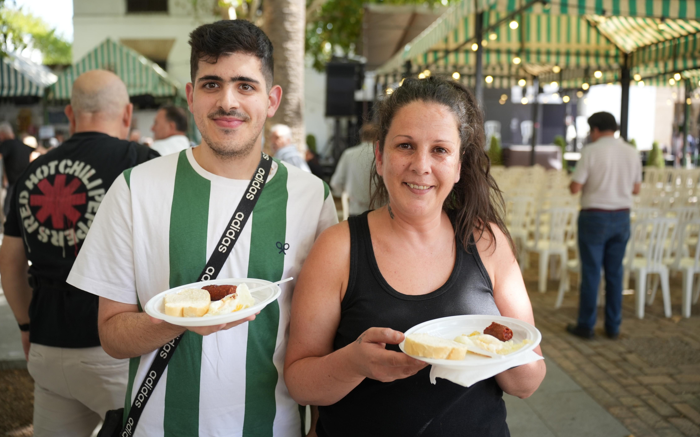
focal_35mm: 29
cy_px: 215
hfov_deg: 64.6
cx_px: 346
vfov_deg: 43.1
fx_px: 553
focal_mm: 28
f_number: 2.8
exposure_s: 1/400
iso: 320
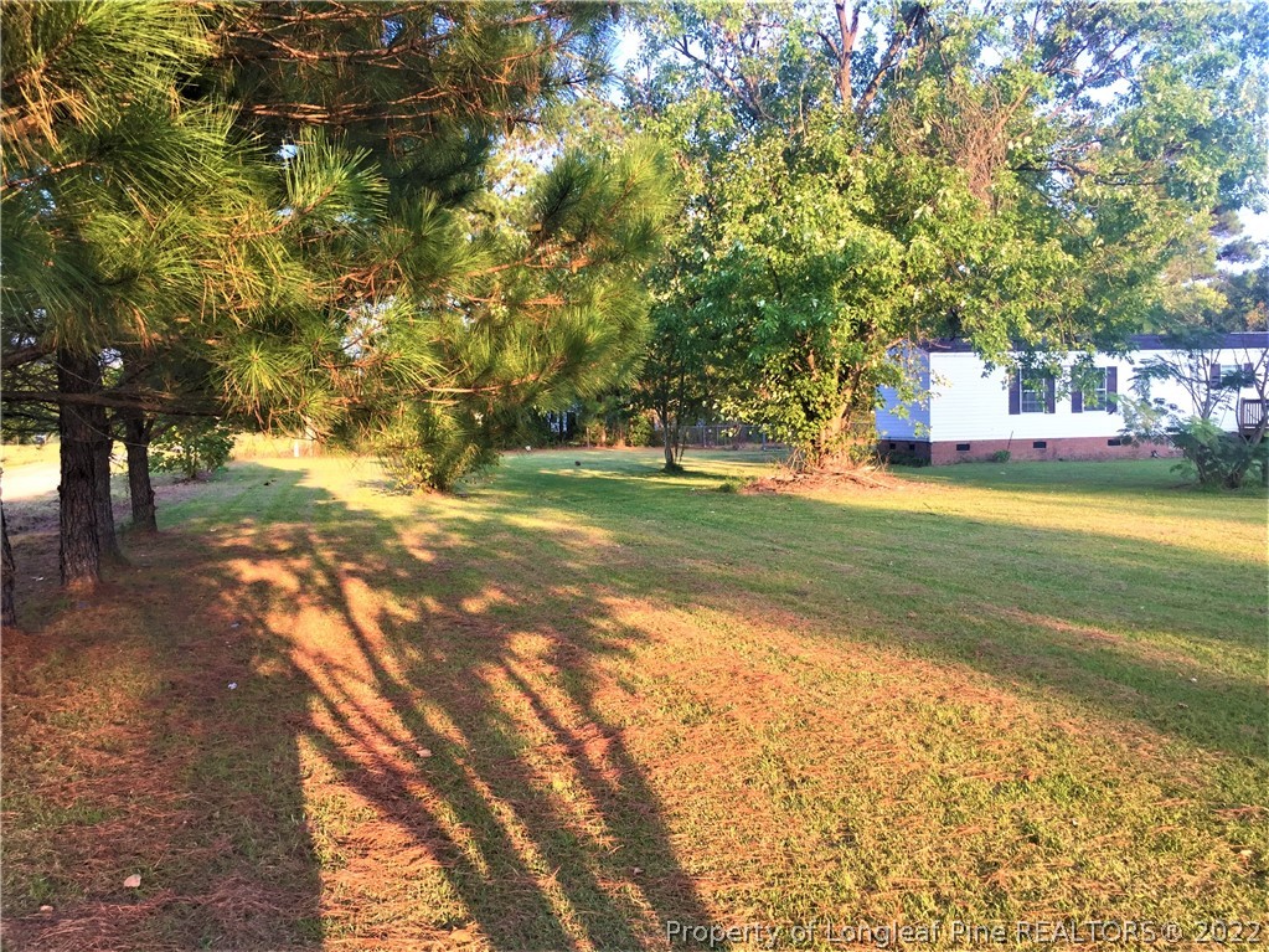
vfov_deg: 48.2
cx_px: 634
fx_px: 1063
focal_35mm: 29
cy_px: 476
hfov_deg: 61.7
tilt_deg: -4.1
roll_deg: -1.1
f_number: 2.2
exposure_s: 1/173
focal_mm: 4.15
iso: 32
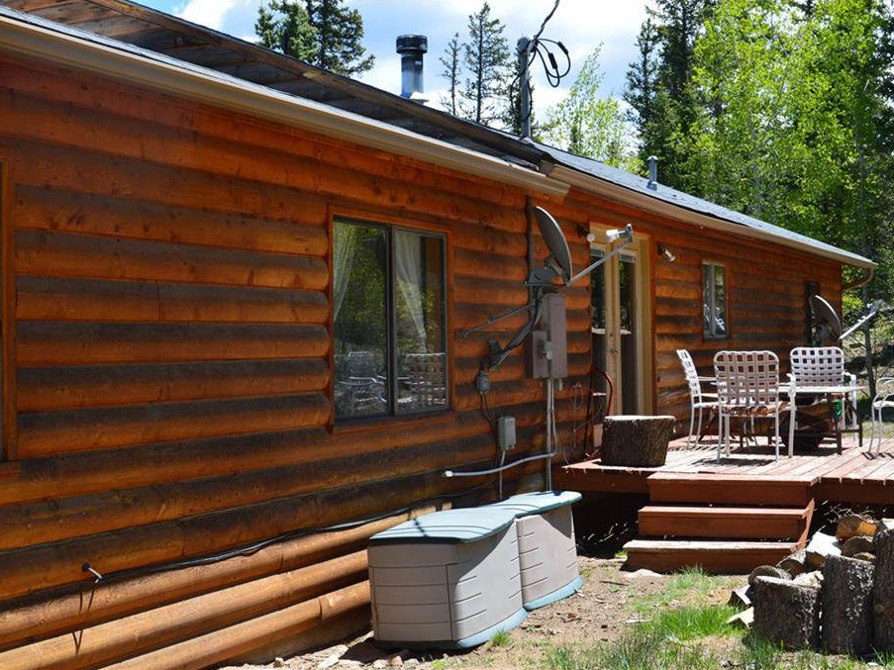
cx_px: 496
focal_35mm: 49
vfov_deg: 29.7
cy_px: 335
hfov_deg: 38.9
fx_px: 1265
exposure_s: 1/320
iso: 400
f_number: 10
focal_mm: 30
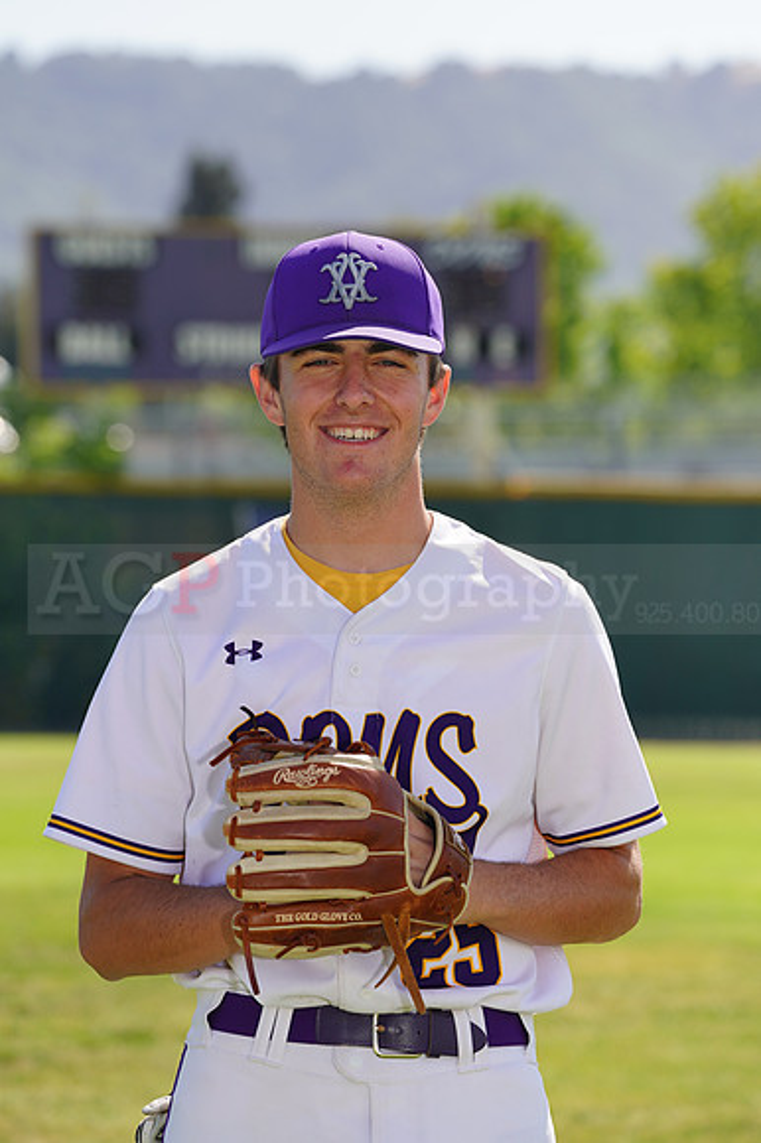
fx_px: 7015
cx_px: 380
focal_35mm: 221
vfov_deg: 9.3
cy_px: 572
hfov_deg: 6.2
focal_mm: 221
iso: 100
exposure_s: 1/250
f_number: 8
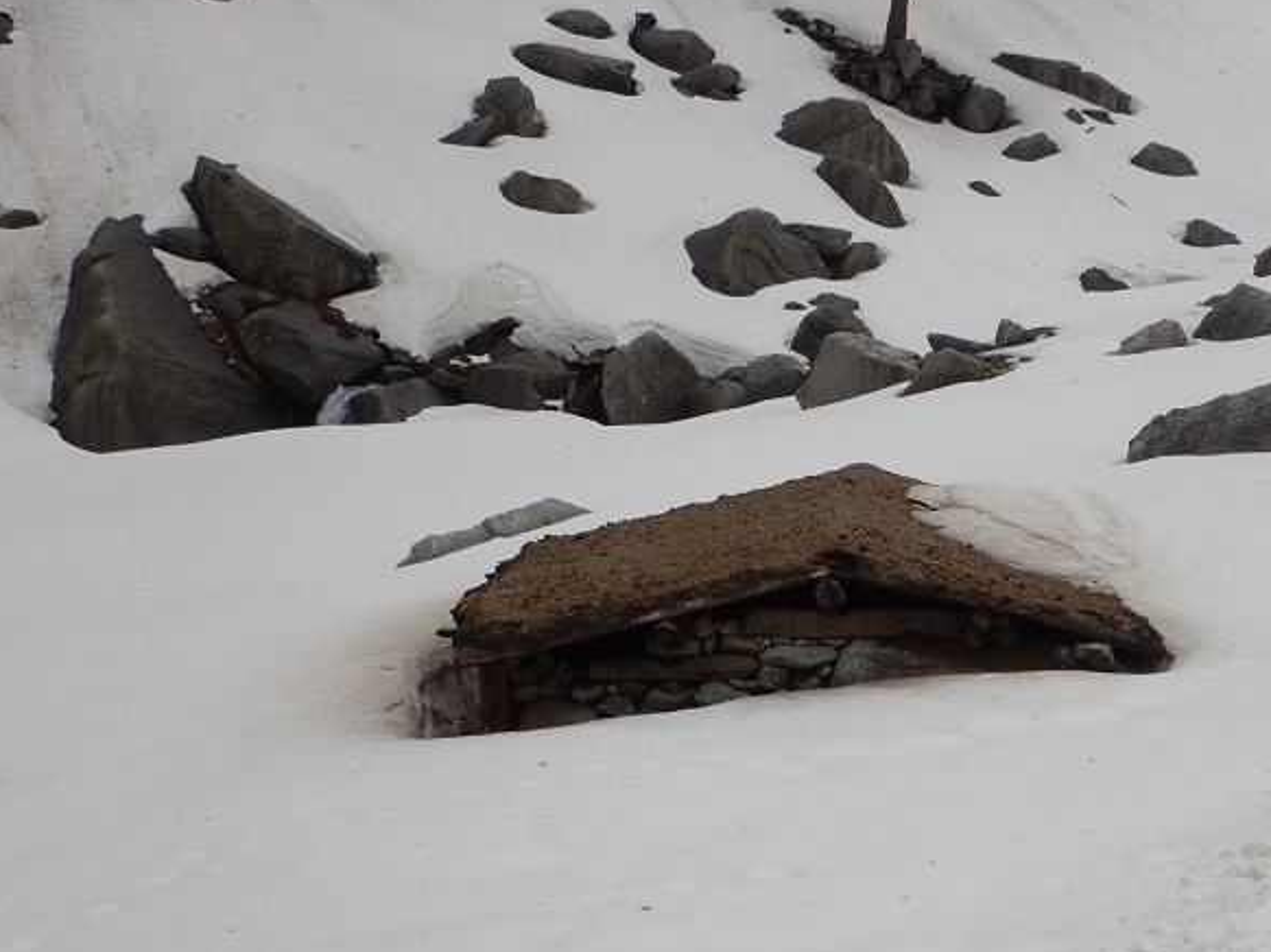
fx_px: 2276
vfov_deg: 23.6
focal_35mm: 62
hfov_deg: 31.0
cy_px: 606
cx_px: 856
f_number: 4.3
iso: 125
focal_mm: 7.8
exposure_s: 1/500
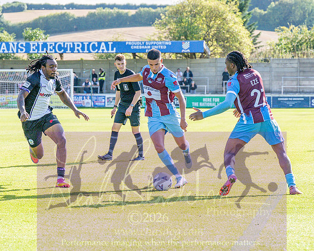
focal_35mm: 178
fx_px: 1657
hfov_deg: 10.8
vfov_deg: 8.7
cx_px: 84
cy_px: 111
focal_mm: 70
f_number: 4
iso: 400
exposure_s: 1/2500
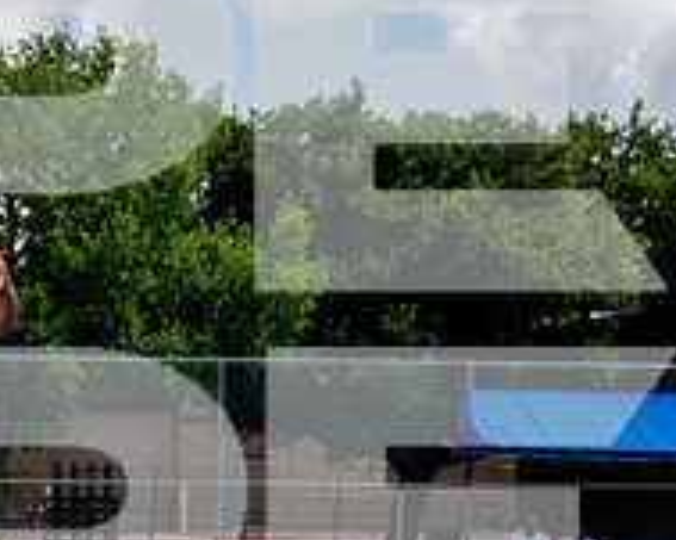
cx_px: -232
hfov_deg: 18.1
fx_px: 1960
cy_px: 538
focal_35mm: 98
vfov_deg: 15.4
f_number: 4
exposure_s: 1/1250
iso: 100
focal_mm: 34
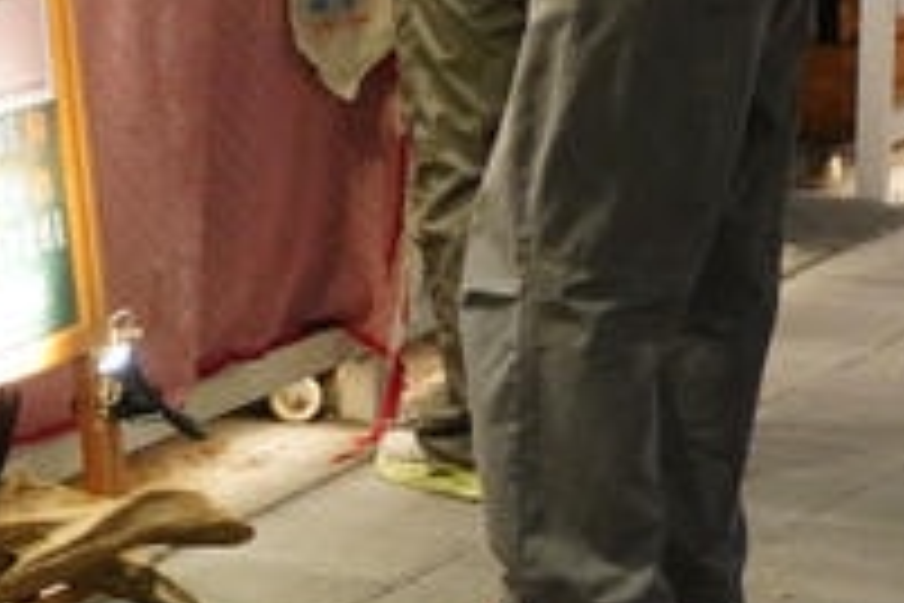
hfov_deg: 9.1
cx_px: -1147
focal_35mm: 206
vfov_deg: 6.6
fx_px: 5172
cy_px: -270
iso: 1250
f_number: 4.5
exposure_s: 1/40
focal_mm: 23
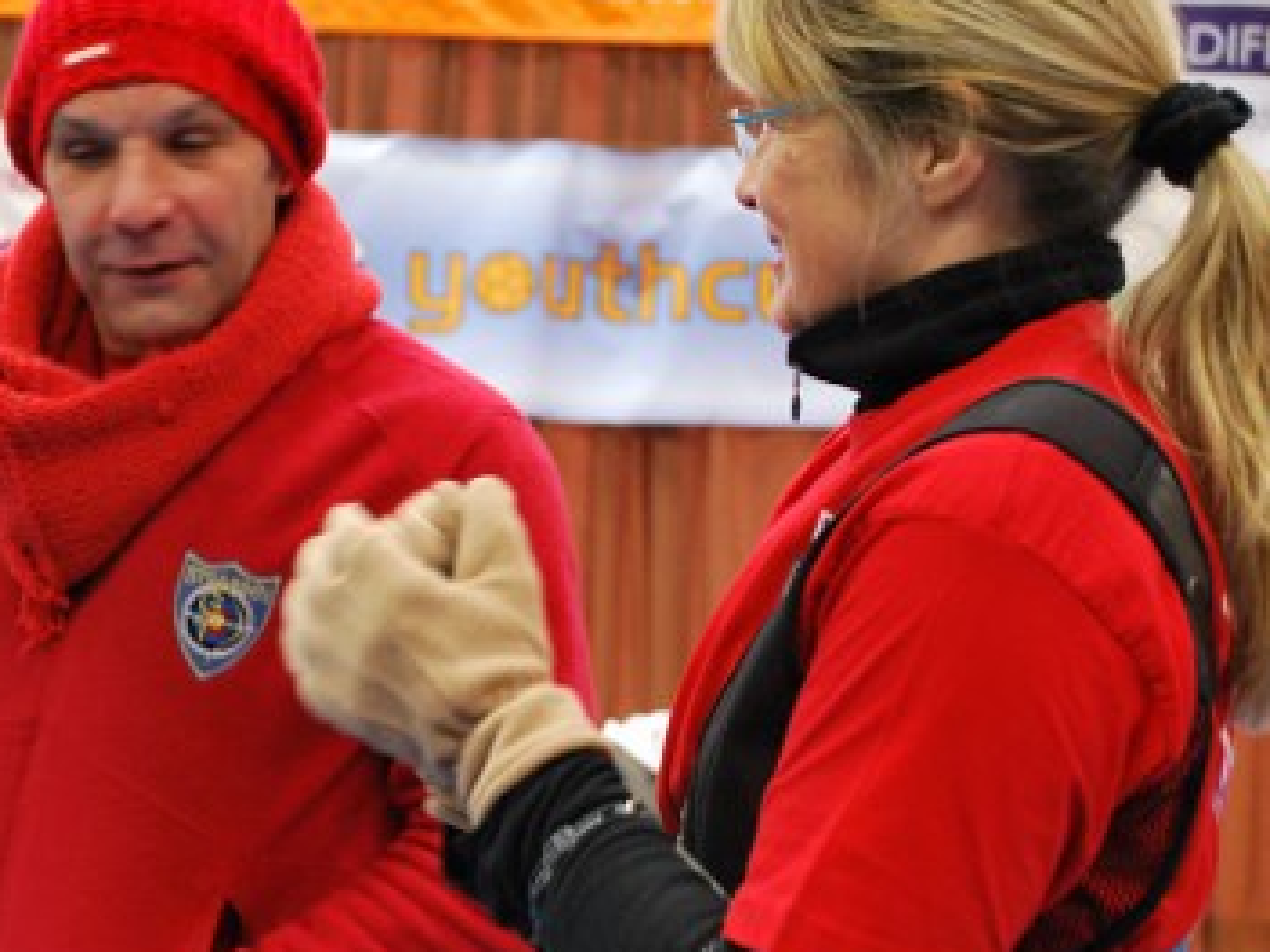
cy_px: 449
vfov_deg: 14.8
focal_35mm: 100
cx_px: 445
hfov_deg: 19.6
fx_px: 3668
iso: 1000
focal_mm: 38
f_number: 4.5
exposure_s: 1/30
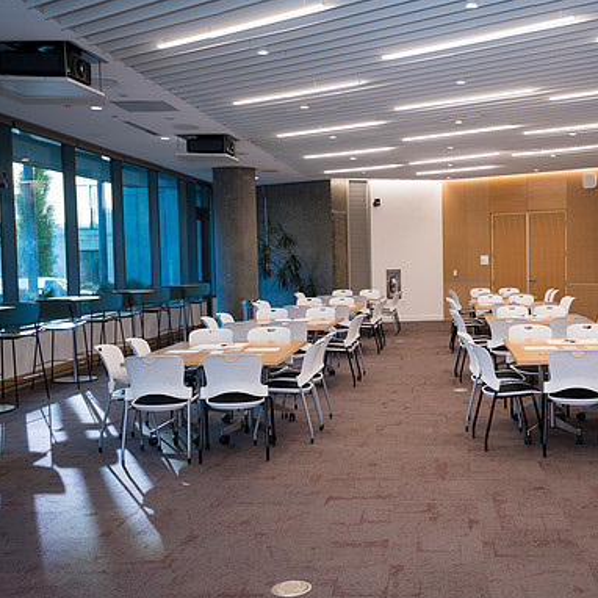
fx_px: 782
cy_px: 299
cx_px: 427
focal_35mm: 40
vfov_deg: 41.9
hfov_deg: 41.0
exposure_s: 1/60
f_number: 4
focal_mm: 31
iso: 250
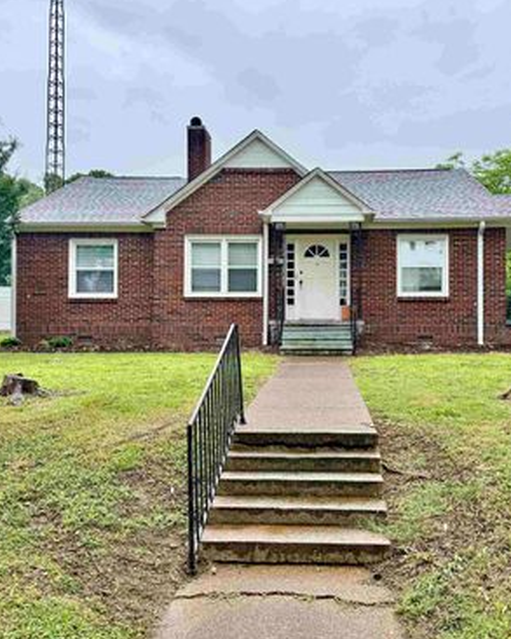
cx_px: 303
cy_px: 315
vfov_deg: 55.6
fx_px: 605
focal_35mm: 32
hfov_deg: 45.6
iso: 80
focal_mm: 6.76
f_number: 1.78
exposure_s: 1/1488
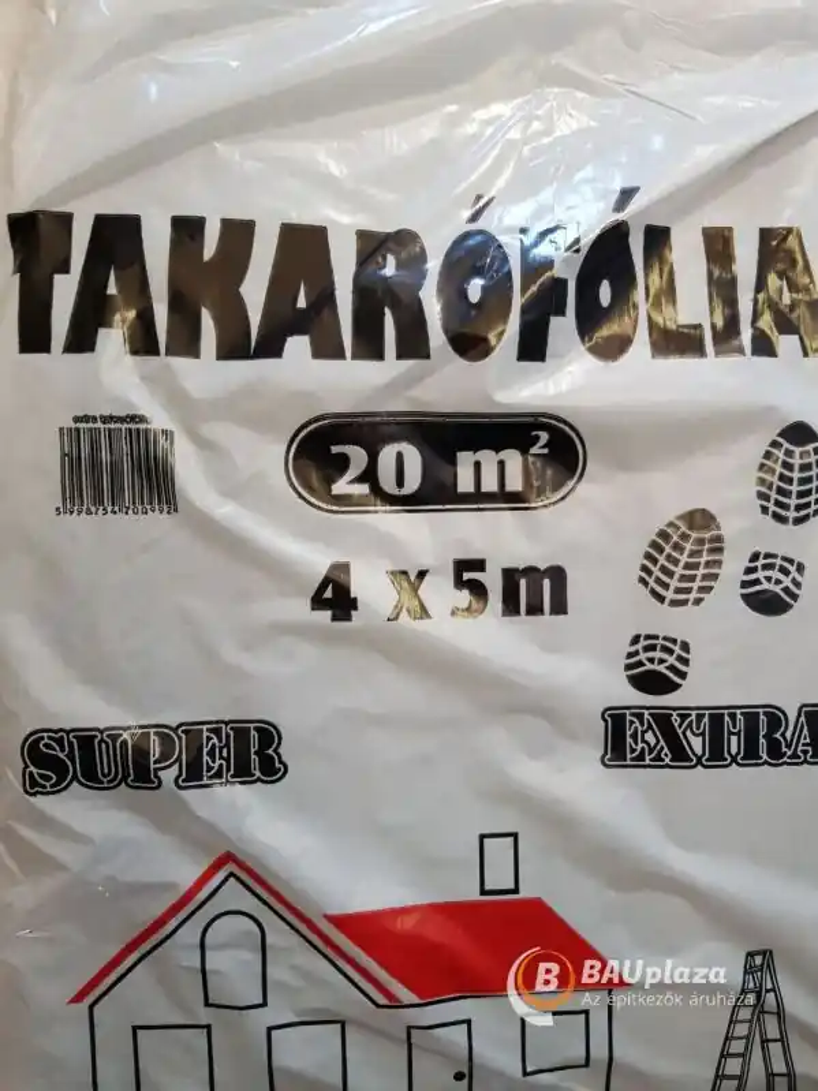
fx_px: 819
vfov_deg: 67.3
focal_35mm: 26
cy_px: 546
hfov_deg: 53.1
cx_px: 409
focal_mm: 4.2
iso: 250
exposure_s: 1/33
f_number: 1.7
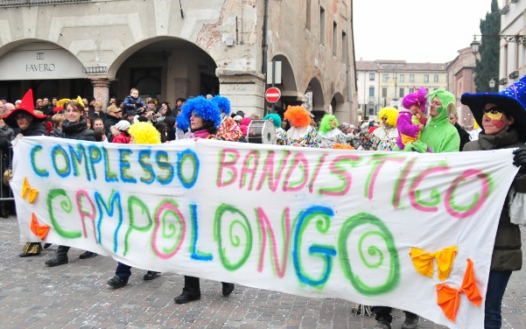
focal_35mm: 39
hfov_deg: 50.4
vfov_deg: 32.8
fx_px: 559
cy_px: 182
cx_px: 277
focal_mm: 24
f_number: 3.2
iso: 800
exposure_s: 1/500
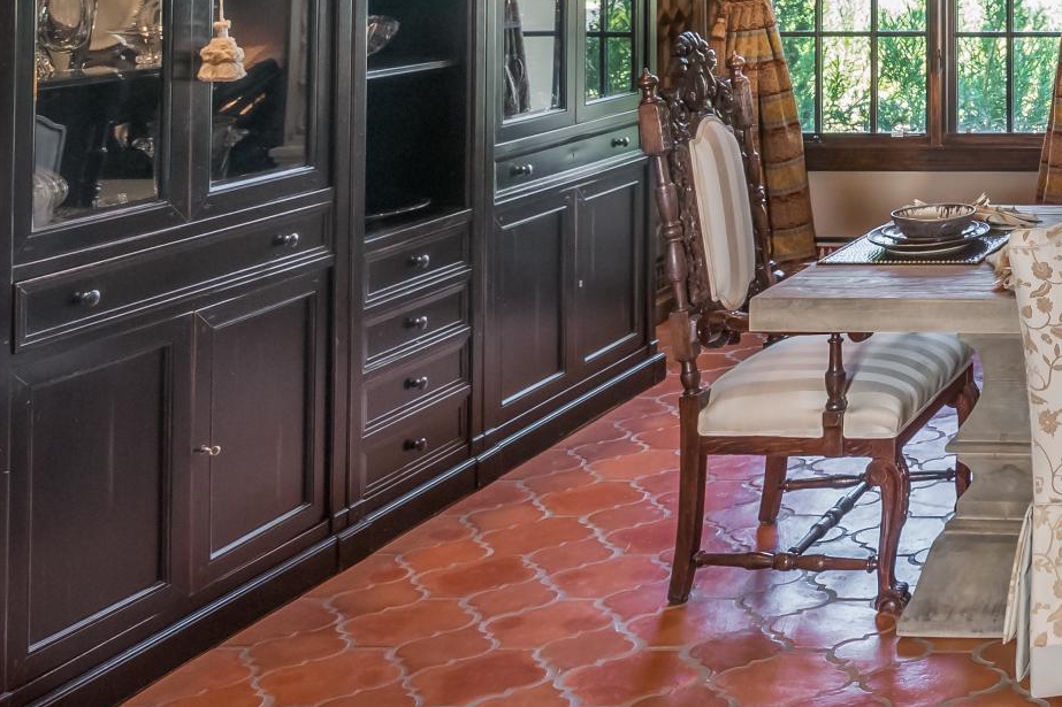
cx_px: 1438
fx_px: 1534
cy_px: -106
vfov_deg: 24.0
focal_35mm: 52
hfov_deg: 29.4
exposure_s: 1/200
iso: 1000
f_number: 8
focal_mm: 16
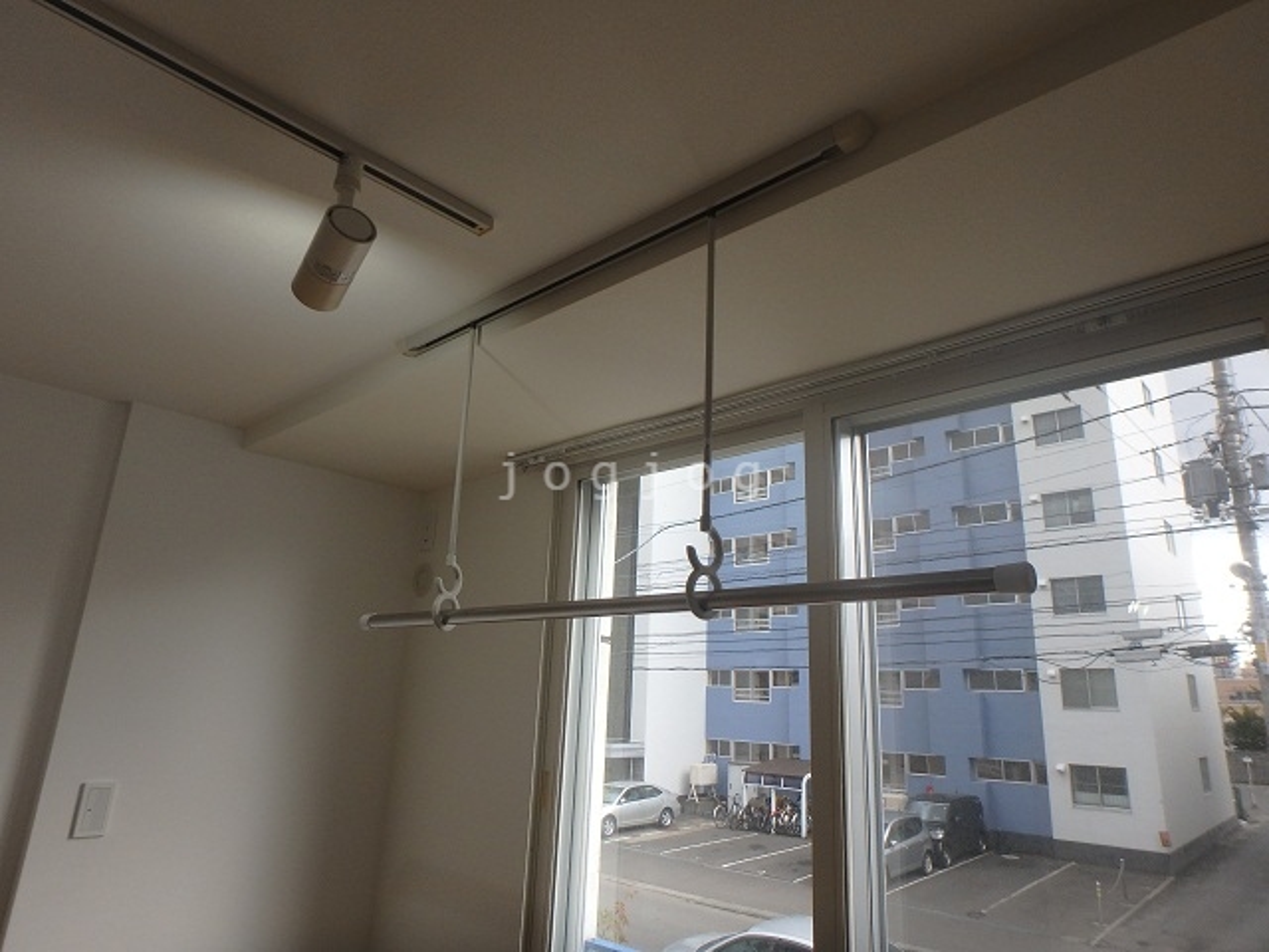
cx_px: 634
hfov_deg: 79.0
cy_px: 476
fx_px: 770
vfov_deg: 63.4
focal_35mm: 21
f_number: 3.5
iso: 125
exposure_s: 1/125
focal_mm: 3.7
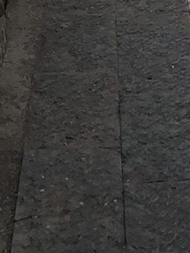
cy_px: -420
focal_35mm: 158
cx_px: 231
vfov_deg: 10.2
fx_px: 1155
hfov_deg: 9.3
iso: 20
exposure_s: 1/2667
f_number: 1.8
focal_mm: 4
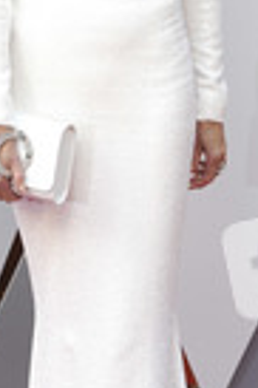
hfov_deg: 6.7
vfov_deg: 10.0
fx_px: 2209
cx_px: 112
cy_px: 110
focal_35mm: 205
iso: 1000
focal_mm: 70
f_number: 7.1
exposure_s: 1/250
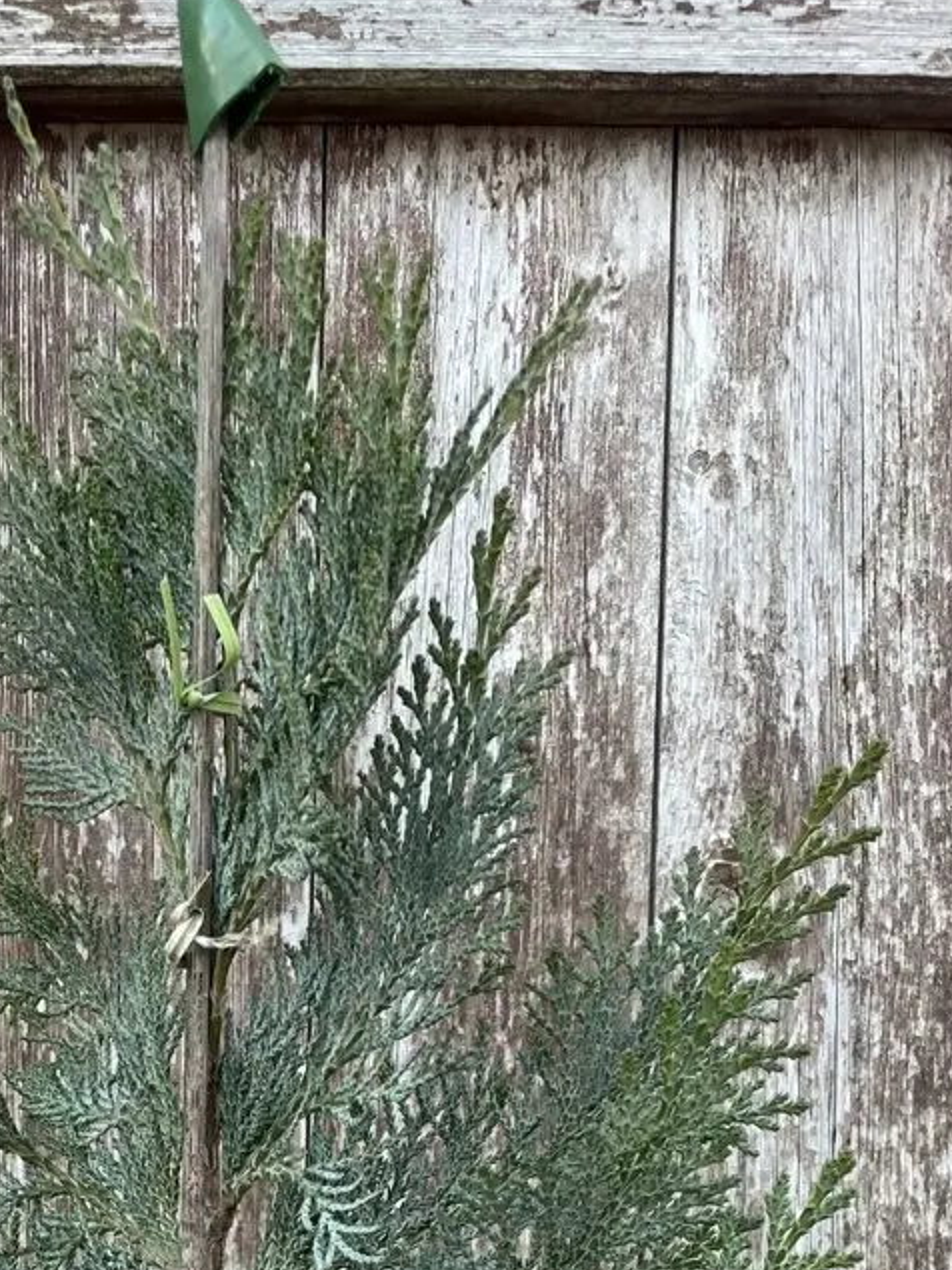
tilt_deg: -5.8
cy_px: 1396
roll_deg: -1.6
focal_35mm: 59
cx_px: 168
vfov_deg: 29.5
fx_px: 2164
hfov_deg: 24.4
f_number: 1.6
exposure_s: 1/121
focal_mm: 4.2
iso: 50
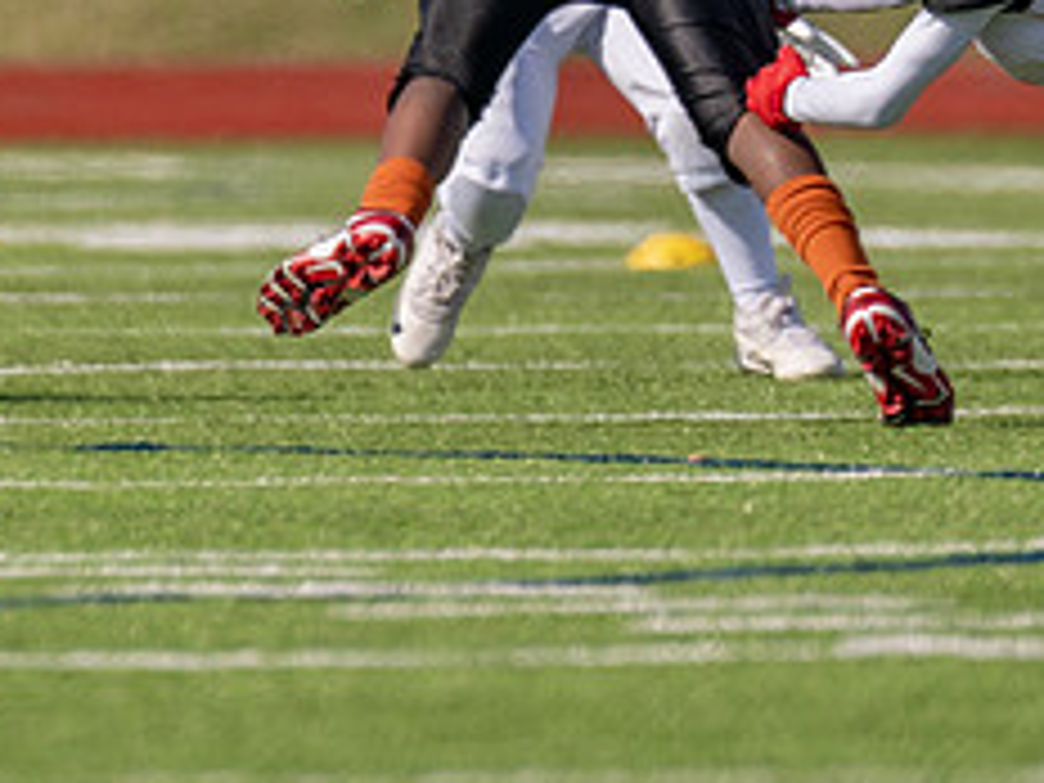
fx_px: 38604
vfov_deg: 1.2
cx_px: 453
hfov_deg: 1.5
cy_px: -39
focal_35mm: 1280
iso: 125
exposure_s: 1/2000
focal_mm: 280
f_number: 4
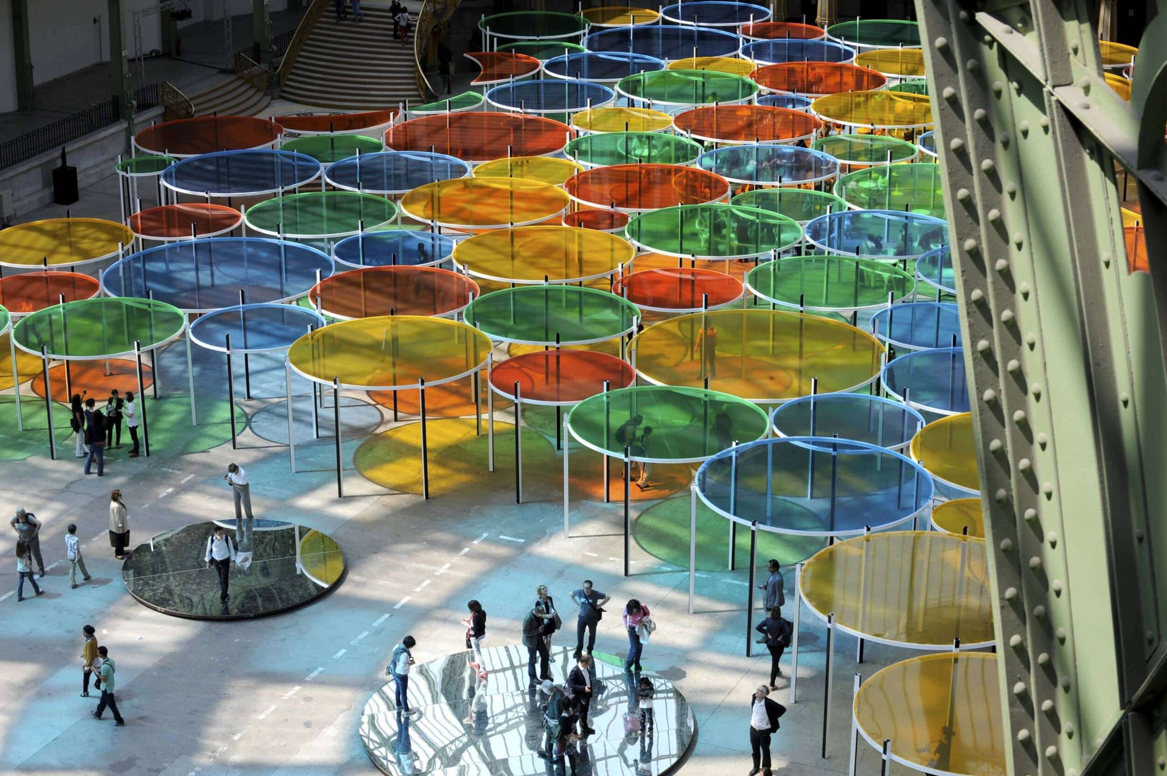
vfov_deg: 19.4
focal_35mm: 70
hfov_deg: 28.9
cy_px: 388
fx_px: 2267
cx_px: 584
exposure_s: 1/100
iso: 250
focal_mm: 70
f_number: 14
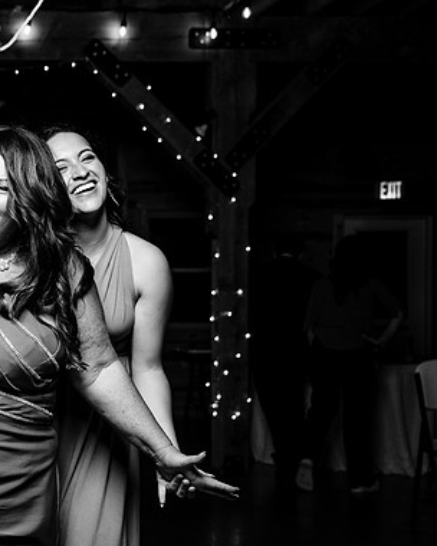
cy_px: 328
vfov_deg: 27.5
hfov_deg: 21.1
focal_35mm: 69
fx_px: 1116
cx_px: -41
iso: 2000
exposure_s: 1/200
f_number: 4
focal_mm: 40
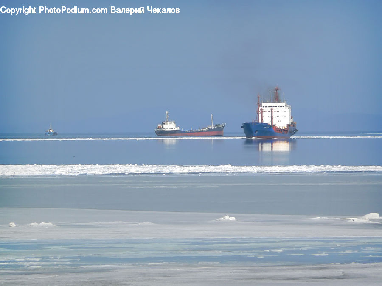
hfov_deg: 4.6
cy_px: 143
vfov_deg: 3.4
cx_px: 191
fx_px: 4767
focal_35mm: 432
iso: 80
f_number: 8
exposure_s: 1/400
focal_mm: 72
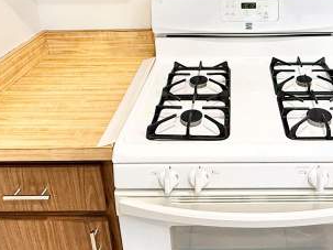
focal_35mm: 37
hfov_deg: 48.9
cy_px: 19
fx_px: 356
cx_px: 233
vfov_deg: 36.0
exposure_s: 1/120
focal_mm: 2.22
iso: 250
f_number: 2.2
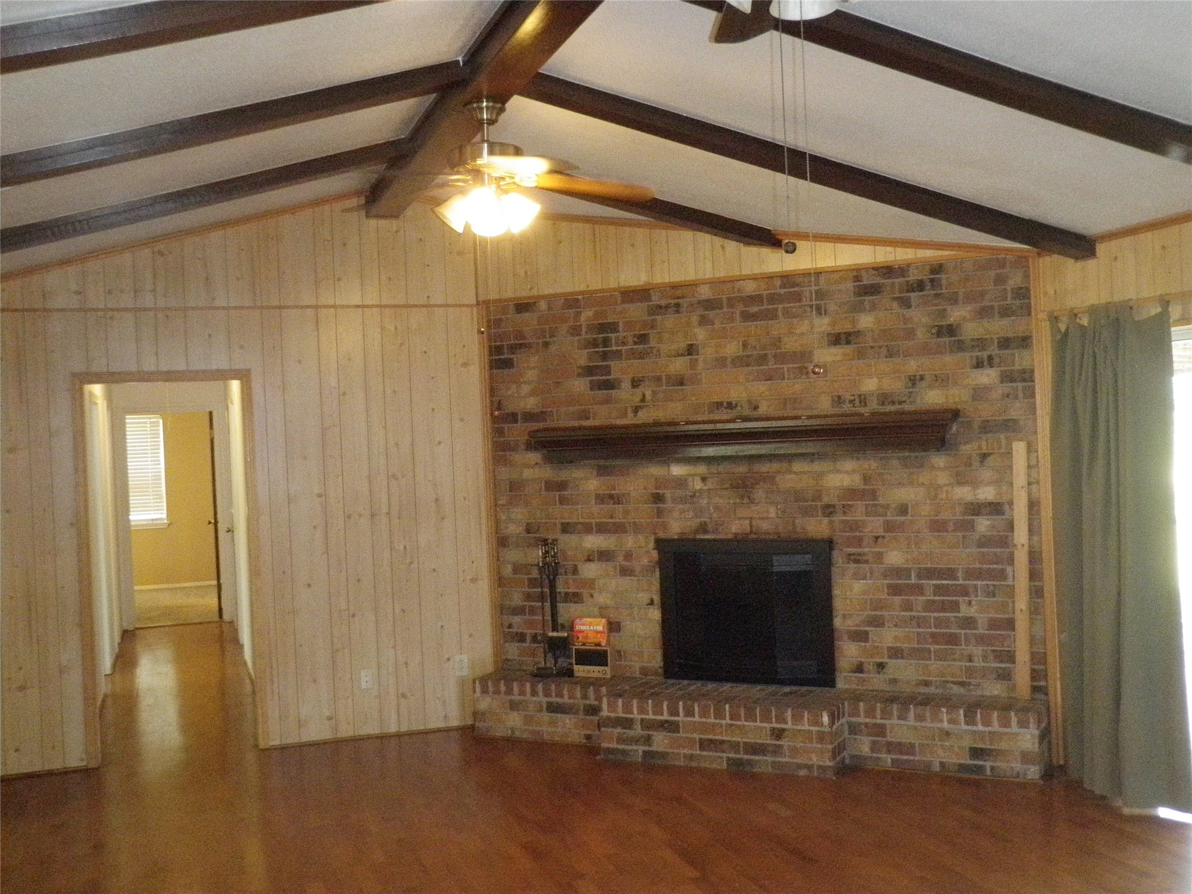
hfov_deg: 51.4
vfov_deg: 39.7
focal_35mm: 36
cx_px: 596
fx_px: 1240
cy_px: 447
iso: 800
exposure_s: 1/40
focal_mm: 6.53
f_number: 4.1
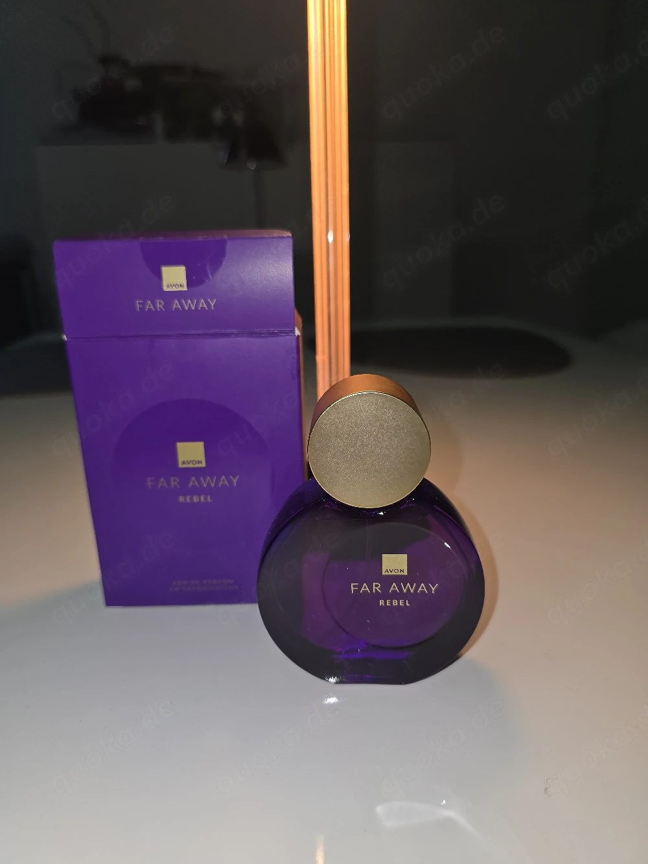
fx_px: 574
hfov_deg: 58.9
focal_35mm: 23
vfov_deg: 73.9
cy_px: 432
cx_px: 324
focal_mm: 6.3
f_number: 1.7
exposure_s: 1/112
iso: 12
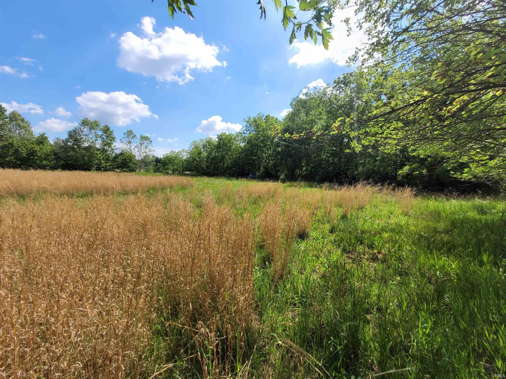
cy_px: 190
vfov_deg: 89.9
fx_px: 190
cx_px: 253
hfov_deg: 106.2
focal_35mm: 13
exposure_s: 1/1505
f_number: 2.2
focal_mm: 1.74
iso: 40
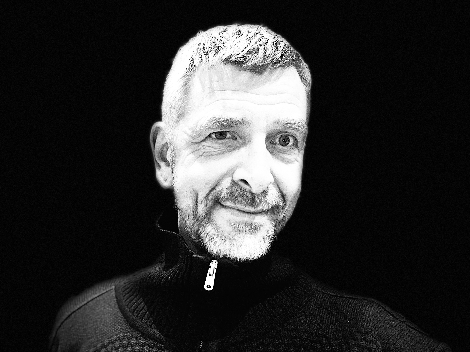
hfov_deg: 60.0
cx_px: 235
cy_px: 176
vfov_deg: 46.8
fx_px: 407
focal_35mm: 30
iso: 125
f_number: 1.9
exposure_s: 1/33
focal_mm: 2.69
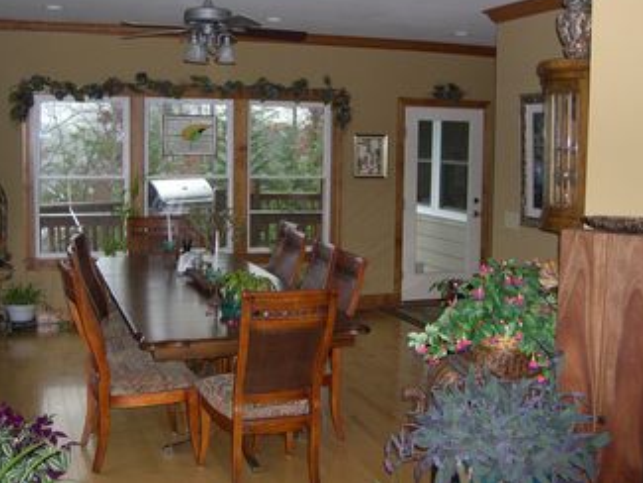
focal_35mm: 43
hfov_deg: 43.8
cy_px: 214
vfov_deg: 33.6
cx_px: 317
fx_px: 799
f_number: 2.8
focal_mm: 8
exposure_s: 1/60
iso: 400
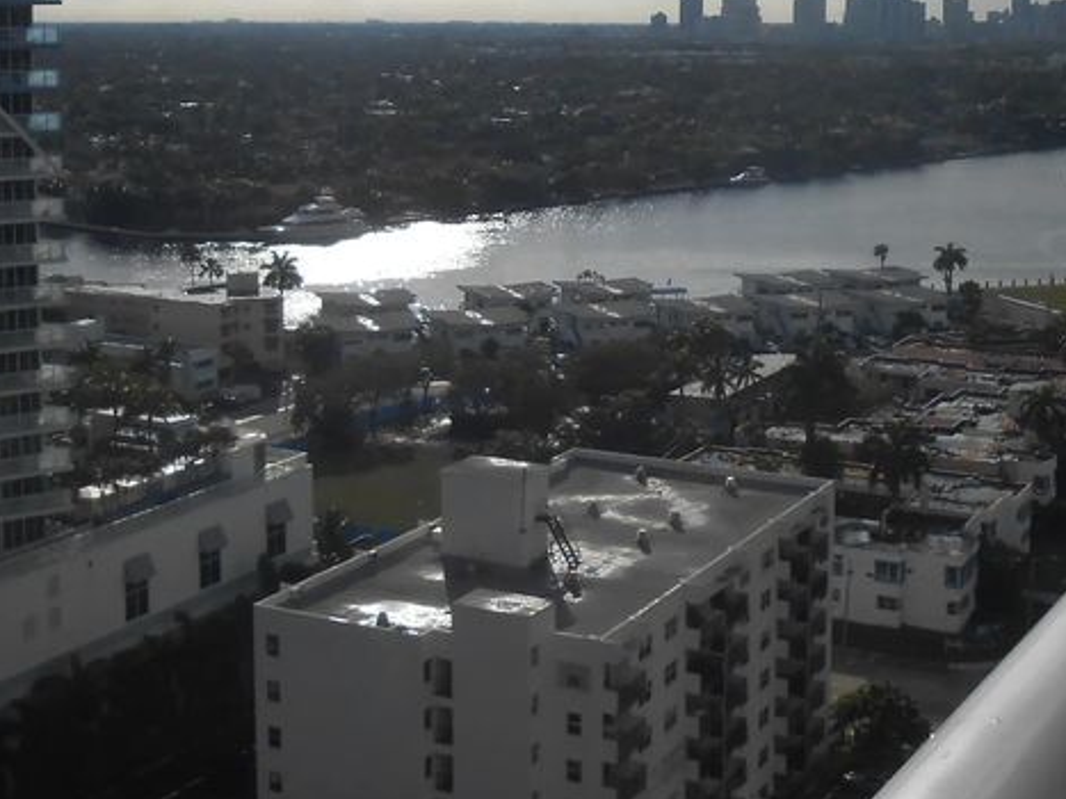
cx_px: 527
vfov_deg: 25.4
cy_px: 224
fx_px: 1755
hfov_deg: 33.8
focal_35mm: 57
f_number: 11.5
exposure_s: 1/320
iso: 80
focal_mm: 4.6
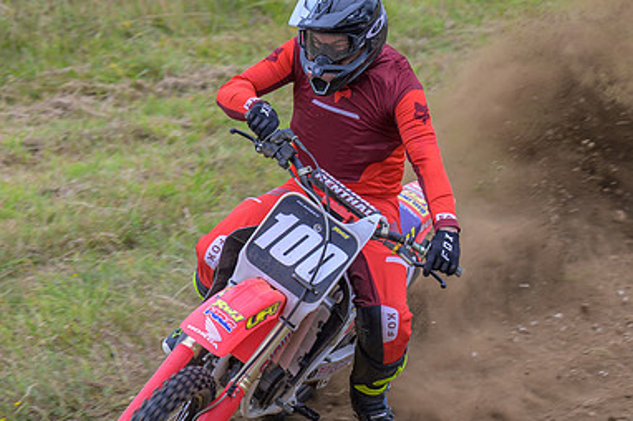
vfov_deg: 3.9
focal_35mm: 353
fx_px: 6201
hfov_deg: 5.8
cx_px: 77
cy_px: 344
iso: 64
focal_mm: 125
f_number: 4.5
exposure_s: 1/320
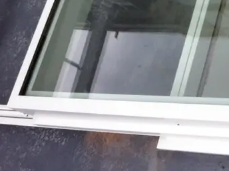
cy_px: -94
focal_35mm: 109
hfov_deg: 16.8
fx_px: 720
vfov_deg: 12.8
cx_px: 315
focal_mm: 3.85
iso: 80
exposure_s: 1/408
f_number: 2.8
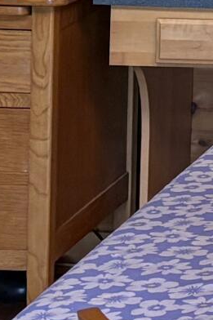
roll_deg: -0.4
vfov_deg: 9.4
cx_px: 680
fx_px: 1839
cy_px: -266
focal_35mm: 207
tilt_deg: -0.8
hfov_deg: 6.0
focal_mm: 5.96
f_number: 1.6
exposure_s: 1/60
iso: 200
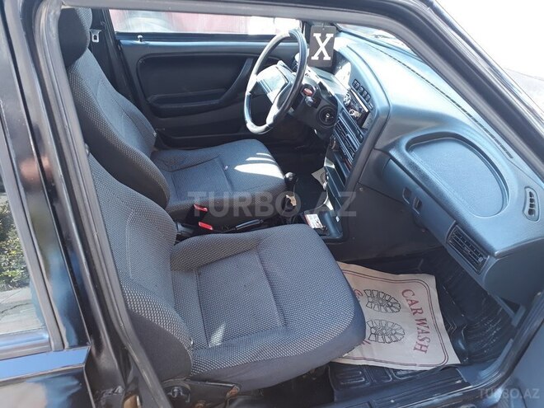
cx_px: 272
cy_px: 204
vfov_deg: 51.4
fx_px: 424
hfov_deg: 65.3
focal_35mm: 27
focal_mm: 3.6
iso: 40
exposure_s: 1/50
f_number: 1.9
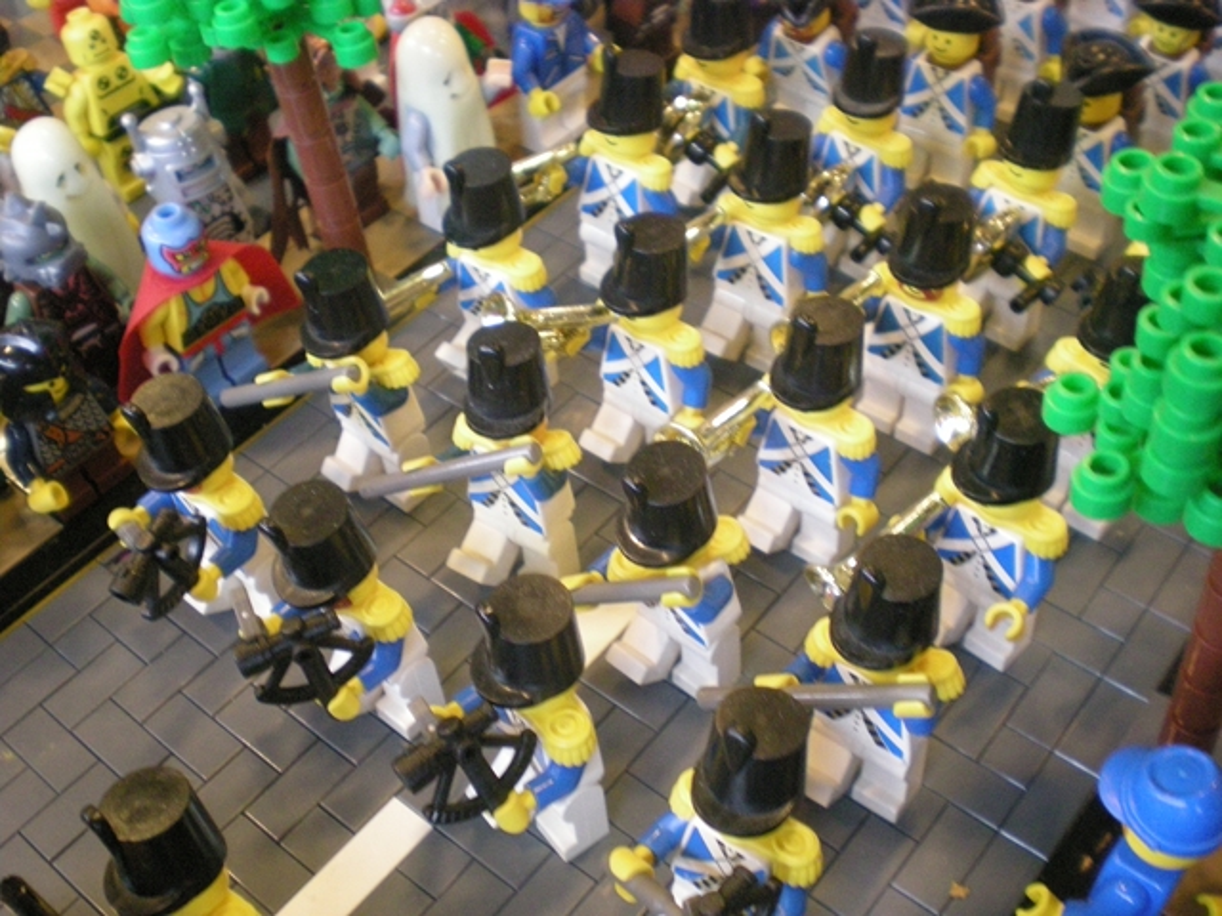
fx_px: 1341
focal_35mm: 38
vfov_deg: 37.7
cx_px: 611
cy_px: 458
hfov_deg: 49.0
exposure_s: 1/11.4
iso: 400
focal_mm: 6.3
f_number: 3.1
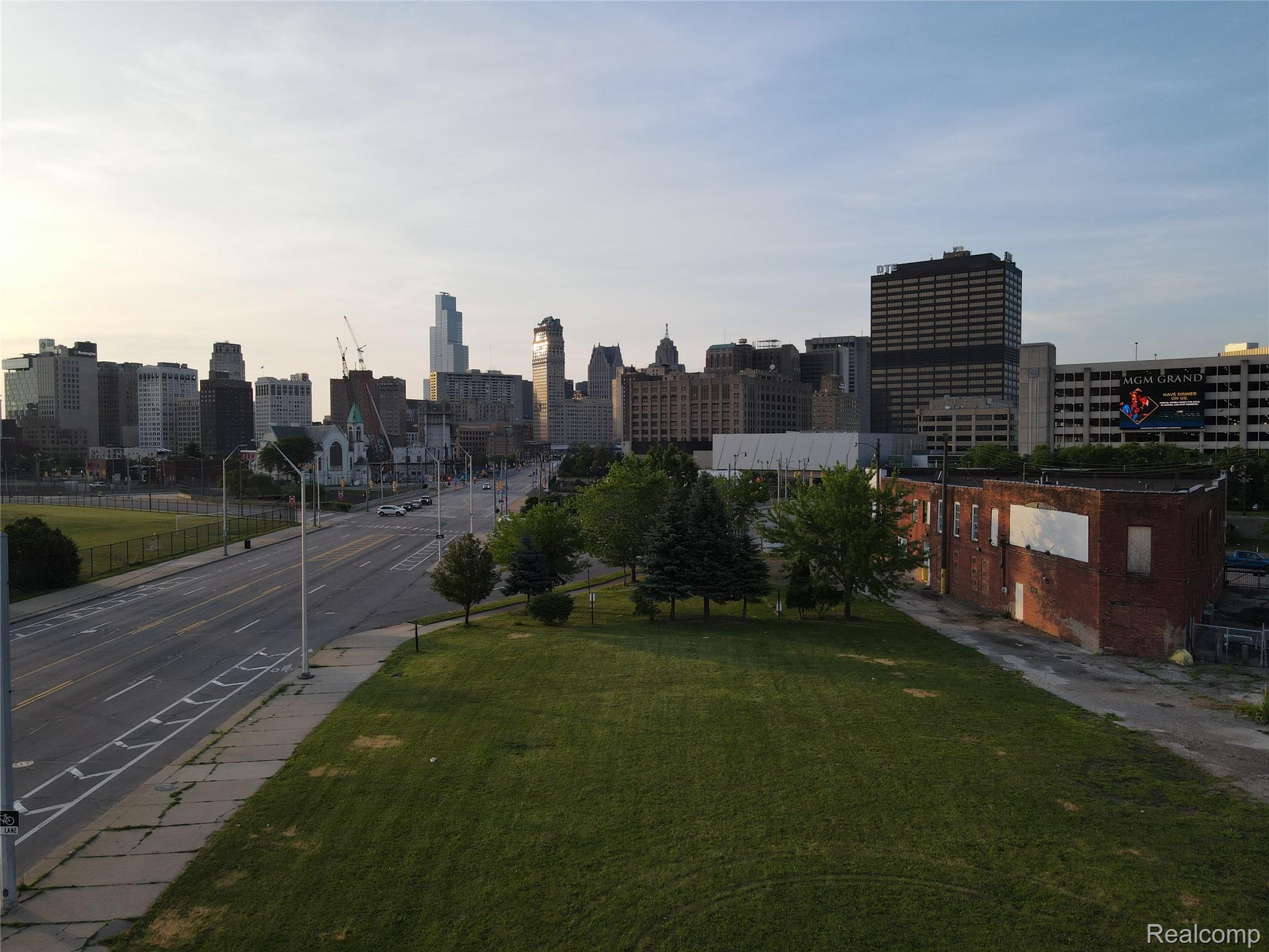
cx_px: 634
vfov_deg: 56.8
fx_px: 880
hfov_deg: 71.6
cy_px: 476
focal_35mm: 24
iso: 100
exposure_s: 1/250
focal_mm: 4.5
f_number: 2.8
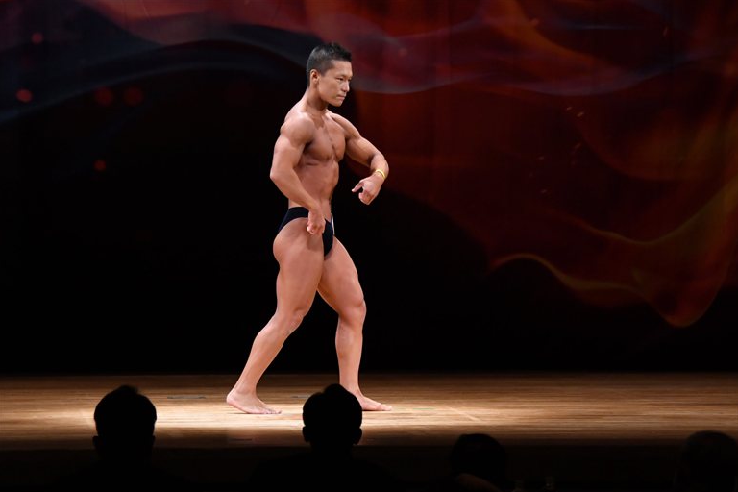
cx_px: 370
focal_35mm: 219
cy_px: 247
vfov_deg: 6.3
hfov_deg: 9.4
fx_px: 4489
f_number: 5.6
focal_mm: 145
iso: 3200
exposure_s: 1/400
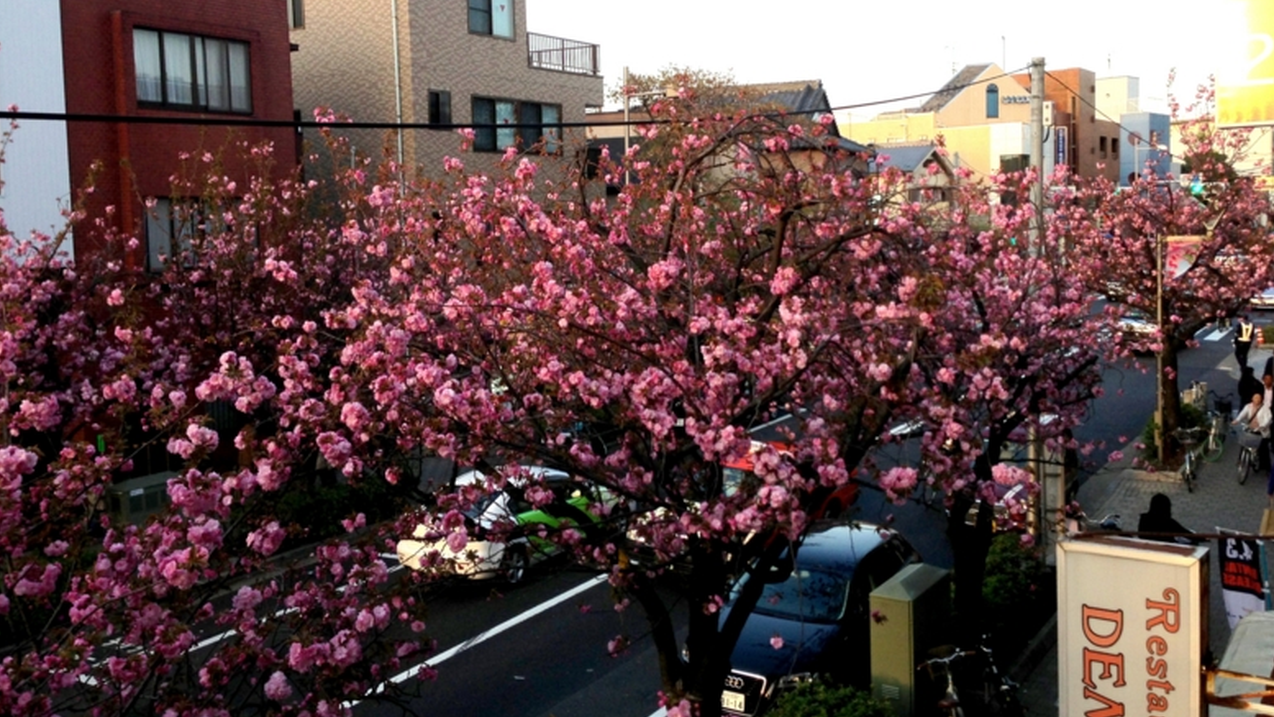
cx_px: 651
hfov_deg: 54.0
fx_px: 1250
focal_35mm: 37
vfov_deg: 31.9
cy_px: 297
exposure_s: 1/206
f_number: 2.4
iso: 50
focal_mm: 4.13
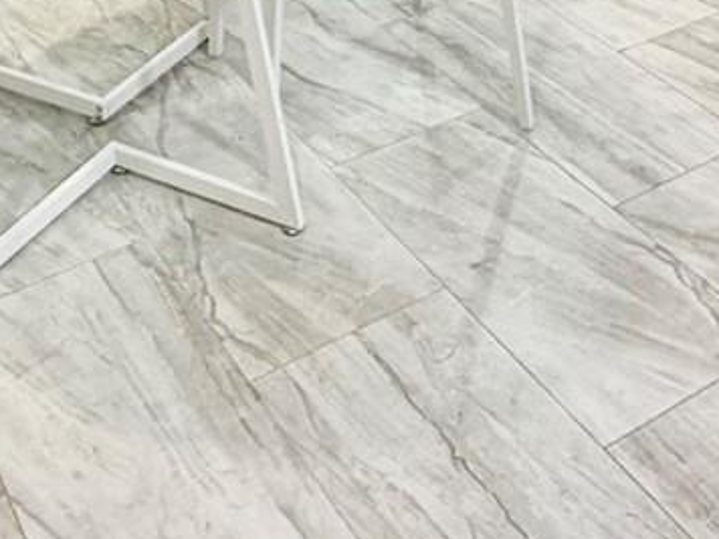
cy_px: -418
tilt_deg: -11.3
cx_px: 319
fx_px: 1309
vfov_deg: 18.5
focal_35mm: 63
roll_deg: +1.4
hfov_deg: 30.7
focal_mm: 2.22
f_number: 2.2
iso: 250
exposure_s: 1/60
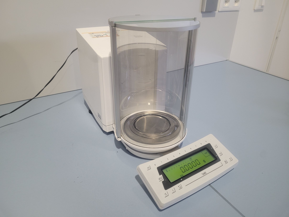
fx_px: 217
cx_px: 144
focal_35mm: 26
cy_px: 108
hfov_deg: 67.3
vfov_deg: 53.1
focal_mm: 5.4
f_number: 1.8
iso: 200
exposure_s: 1/50
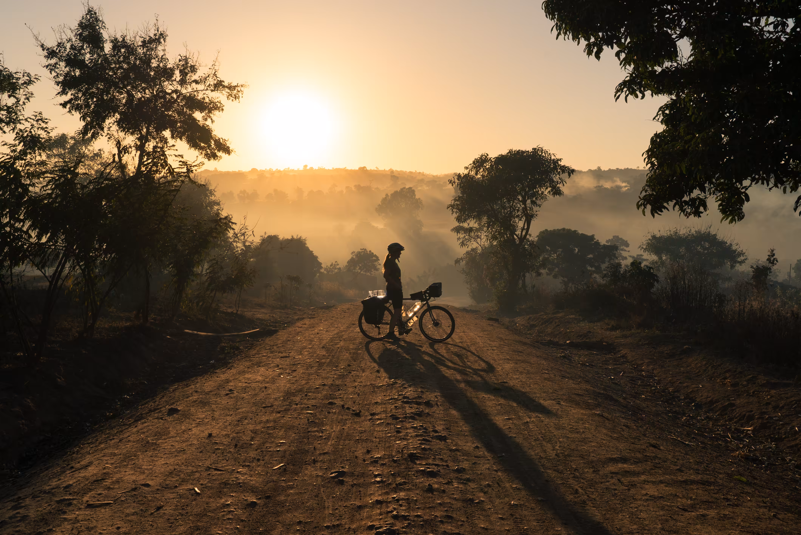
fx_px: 801
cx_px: 400
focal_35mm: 36
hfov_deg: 53.1
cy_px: 268
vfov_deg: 36.9
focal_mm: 36
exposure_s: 1/640
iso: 250
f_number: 10
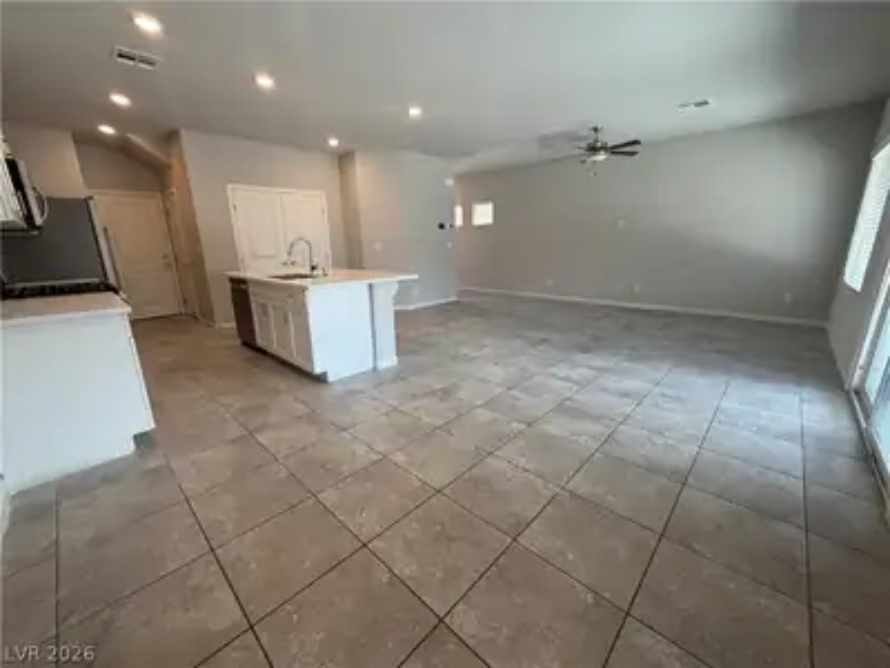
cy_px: 334
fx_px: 360
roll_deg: +0.9
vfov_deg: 85.7
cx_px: 445
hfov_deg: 102.1
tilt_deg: -14.8
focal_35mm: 14
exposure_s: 1/120
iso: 160
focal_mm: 2.22
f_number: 2.2
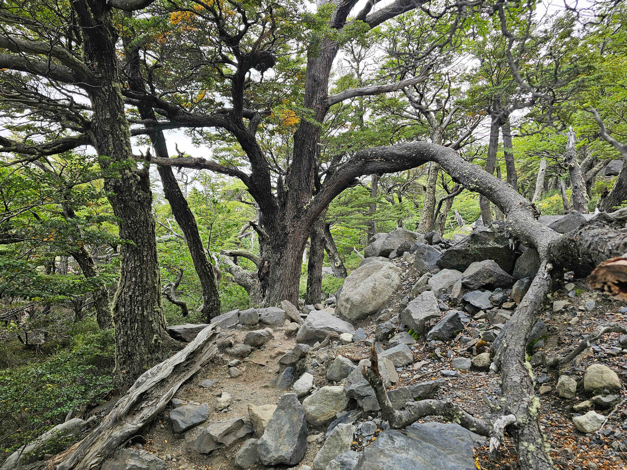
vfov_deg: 58.9
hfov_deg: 73.9
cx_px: 314
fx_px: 417
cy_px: 235
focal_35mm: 23
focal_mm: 6.3
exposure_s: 1/120
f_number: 1.7
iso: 50
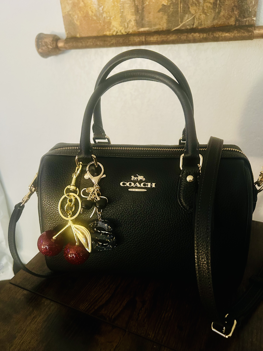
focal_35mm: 26
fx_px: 263
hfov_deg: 53.1
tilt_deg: -28.1
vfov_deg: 67.3
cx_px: 132
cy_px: 176
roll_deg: +1.1
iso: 640
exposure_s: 1/30
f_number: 1.5
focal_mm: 5.7
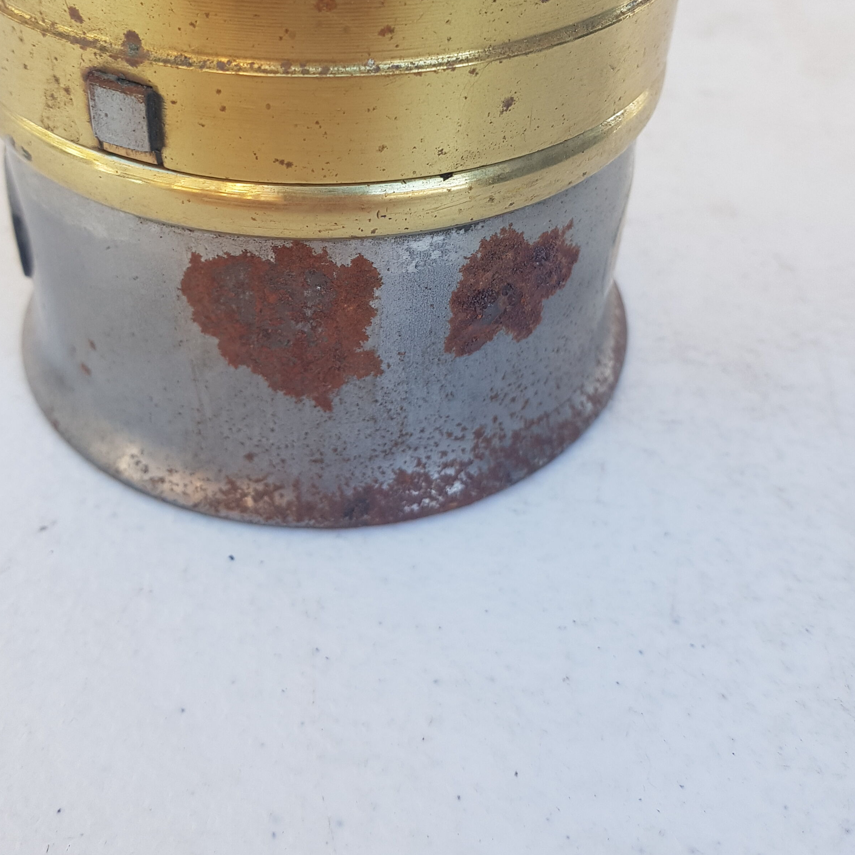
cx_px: 361
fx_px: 1090
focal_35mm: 39
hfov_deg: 42.7
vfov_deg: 42.2
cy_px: 280
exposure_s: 1/194
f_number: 1.7
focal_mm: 4.2
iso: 40
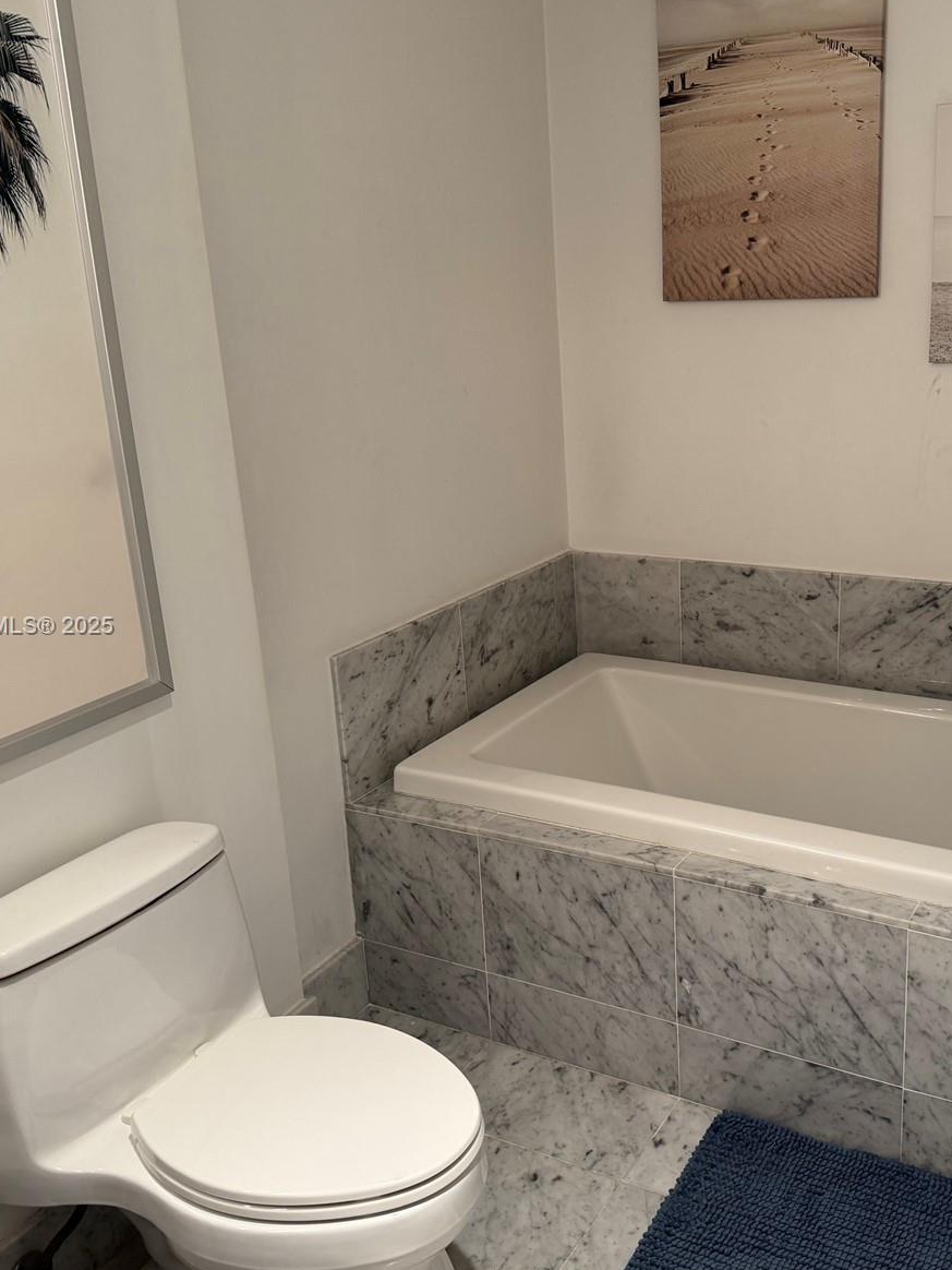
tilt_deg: -16.7
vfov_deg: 55.4
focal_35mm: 33
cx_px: 637
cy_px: 627
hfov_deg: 42.4
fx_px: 1210
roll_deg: +1.3
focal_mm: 6.76
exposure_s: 1/120
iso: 160
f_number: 1.78
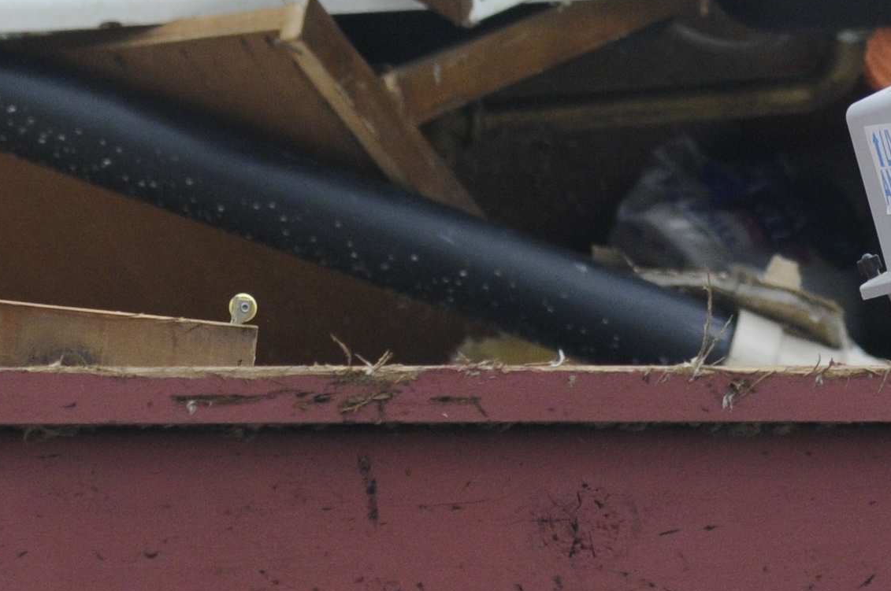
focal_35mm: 768
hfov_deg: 2.7
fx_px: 18981
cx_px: 809
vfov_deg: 1.8
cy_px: -501
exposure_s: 1/2000
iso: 500
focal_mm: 135
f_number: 5
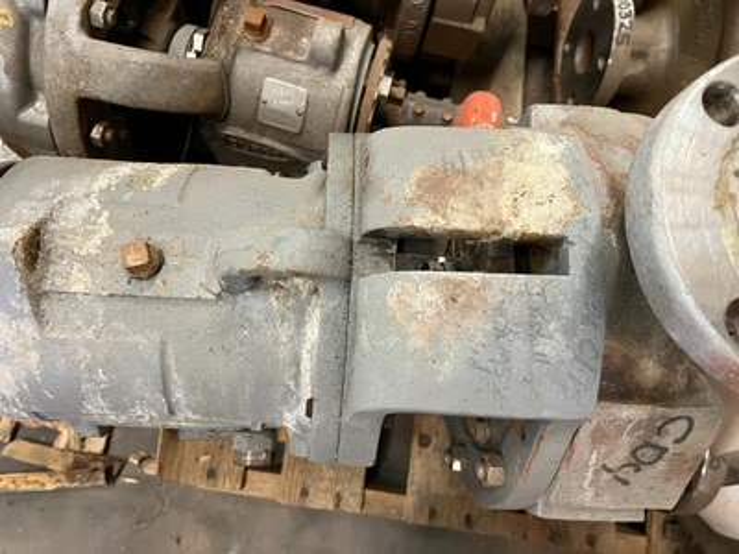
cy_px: 277
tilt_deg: -73.9
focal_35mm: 26
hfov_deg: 67.3
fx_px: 555
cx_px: 370
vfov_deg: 53.1
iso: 400
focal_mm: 5.7
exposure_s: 1/60
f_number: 1.5
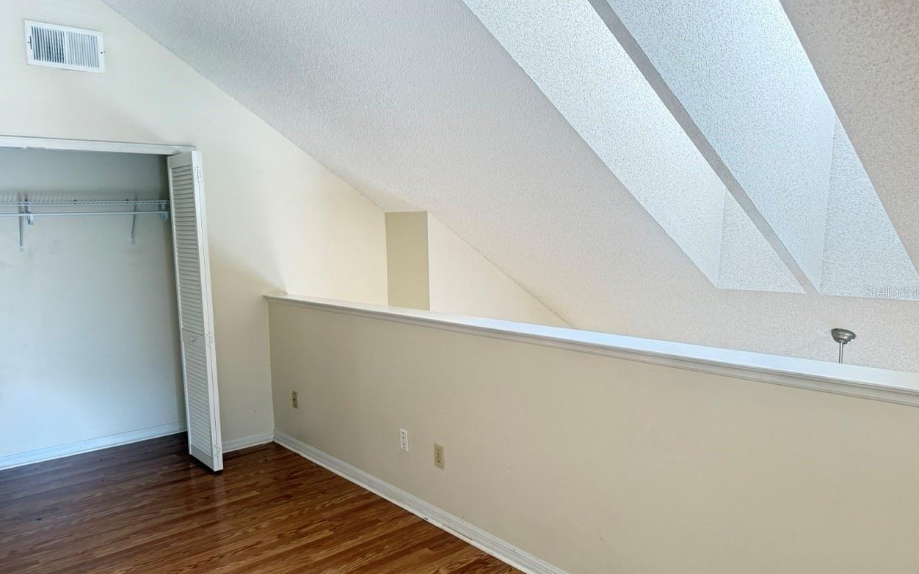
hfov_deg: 70.4
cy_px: 292
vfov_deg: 47.6
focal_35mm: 26
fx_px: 651
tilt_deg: -6.1
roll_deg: +3.4
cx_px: 464
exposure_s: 1/60
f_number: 1.78
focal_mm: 6.76
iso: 320
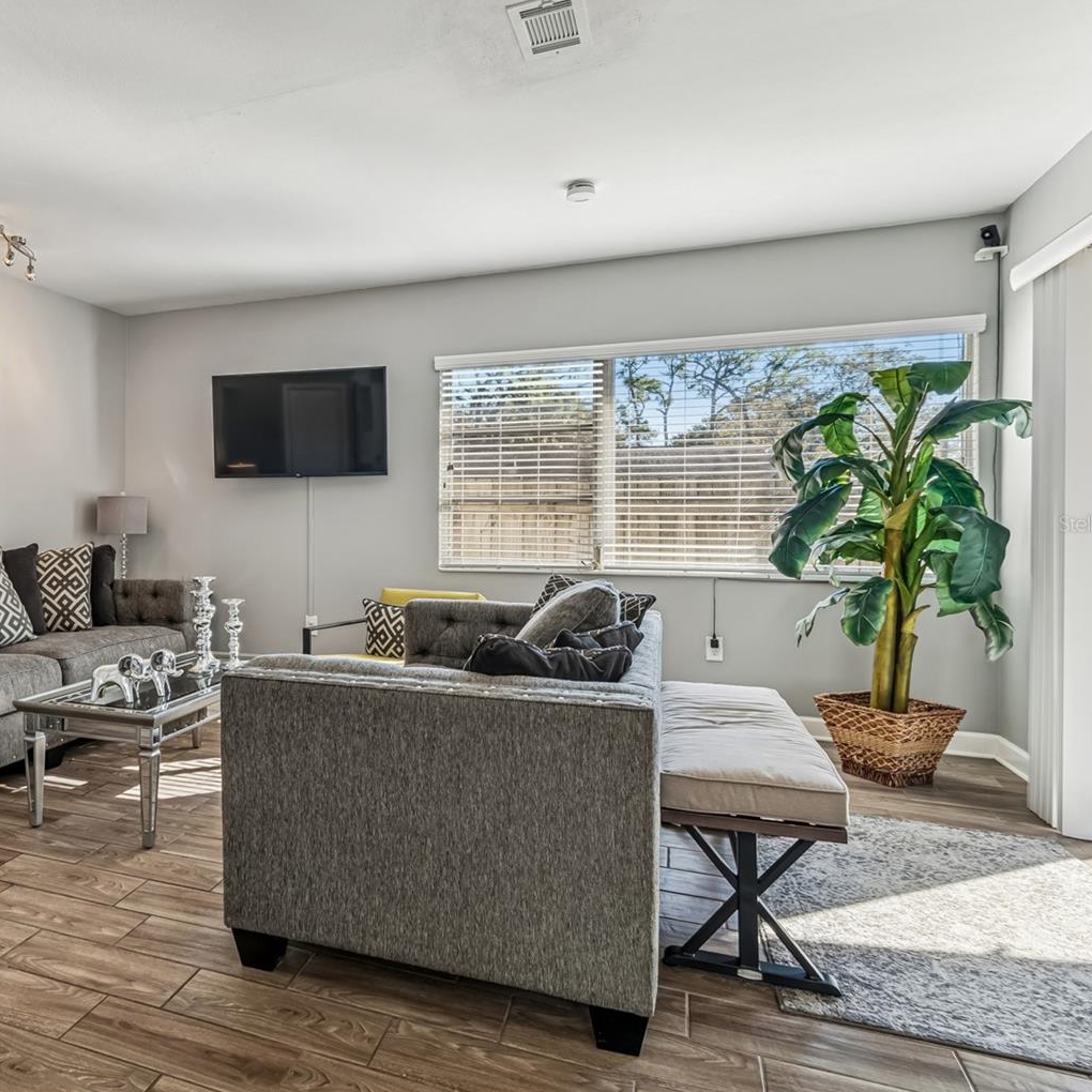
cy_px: 524
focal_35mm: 20
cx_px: 298
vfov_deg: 74.8
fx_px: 714
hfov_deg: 70.7
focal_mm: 10
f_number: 7.1
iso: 100
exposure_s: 1/15
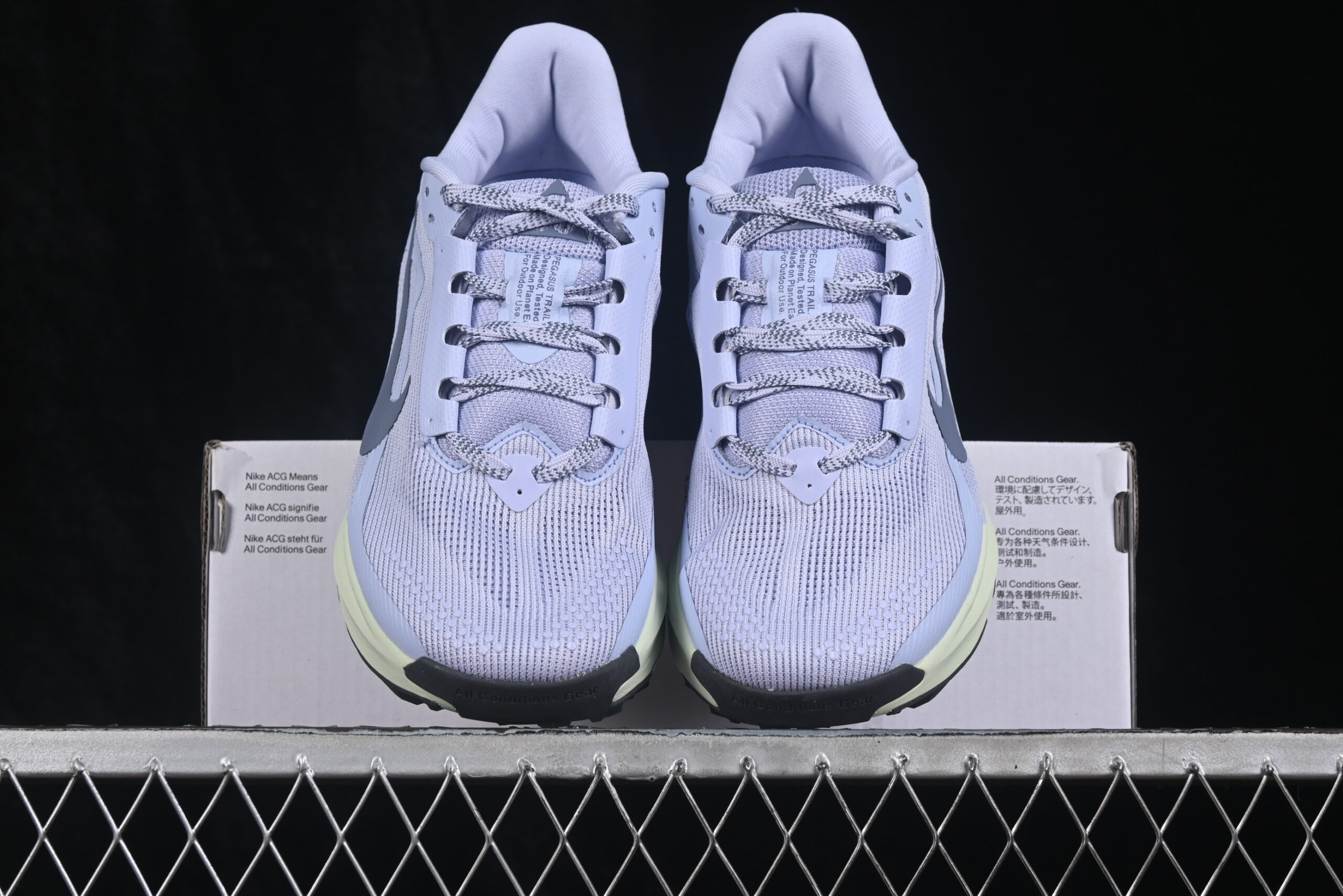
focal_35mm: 75
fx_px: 2798
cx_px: 672
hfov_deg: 27.0
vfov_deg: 18.2
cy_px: 448
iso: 160
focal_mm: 50
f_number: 8
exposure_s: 1/80
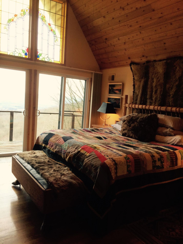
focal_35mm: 29
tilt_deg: -7.7
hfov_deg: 48.2
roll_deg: -2.8
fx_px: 204
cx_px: 92
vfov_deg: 61.7
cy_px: 122
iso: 40
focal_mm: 4.15
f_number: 2.2
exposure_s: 1/30
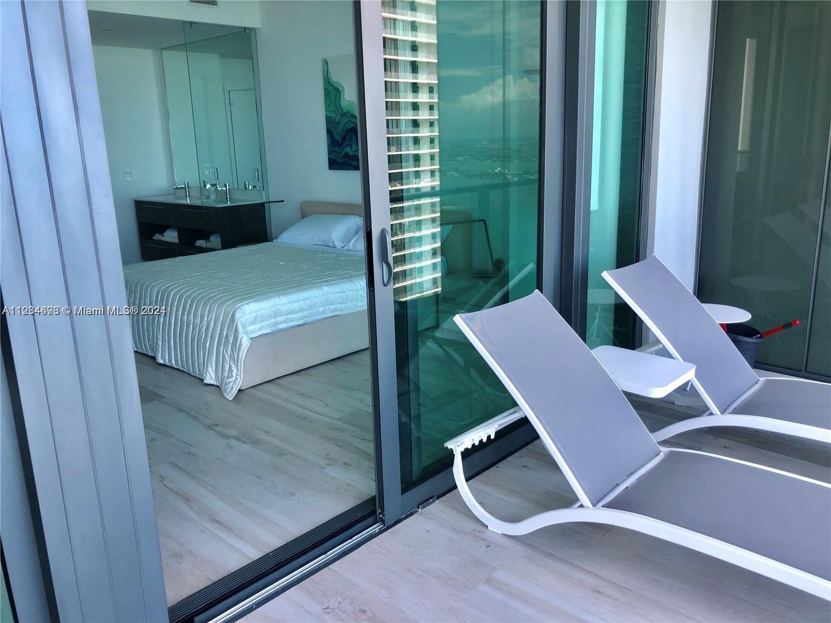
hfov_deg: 63.4
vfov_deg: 49.7
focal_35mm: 28
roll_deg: +1.2
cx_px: 416
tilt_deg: -15.0
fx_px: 672
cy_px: 312
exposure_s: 1/120
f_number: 1.8
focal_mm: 3.99
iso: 25
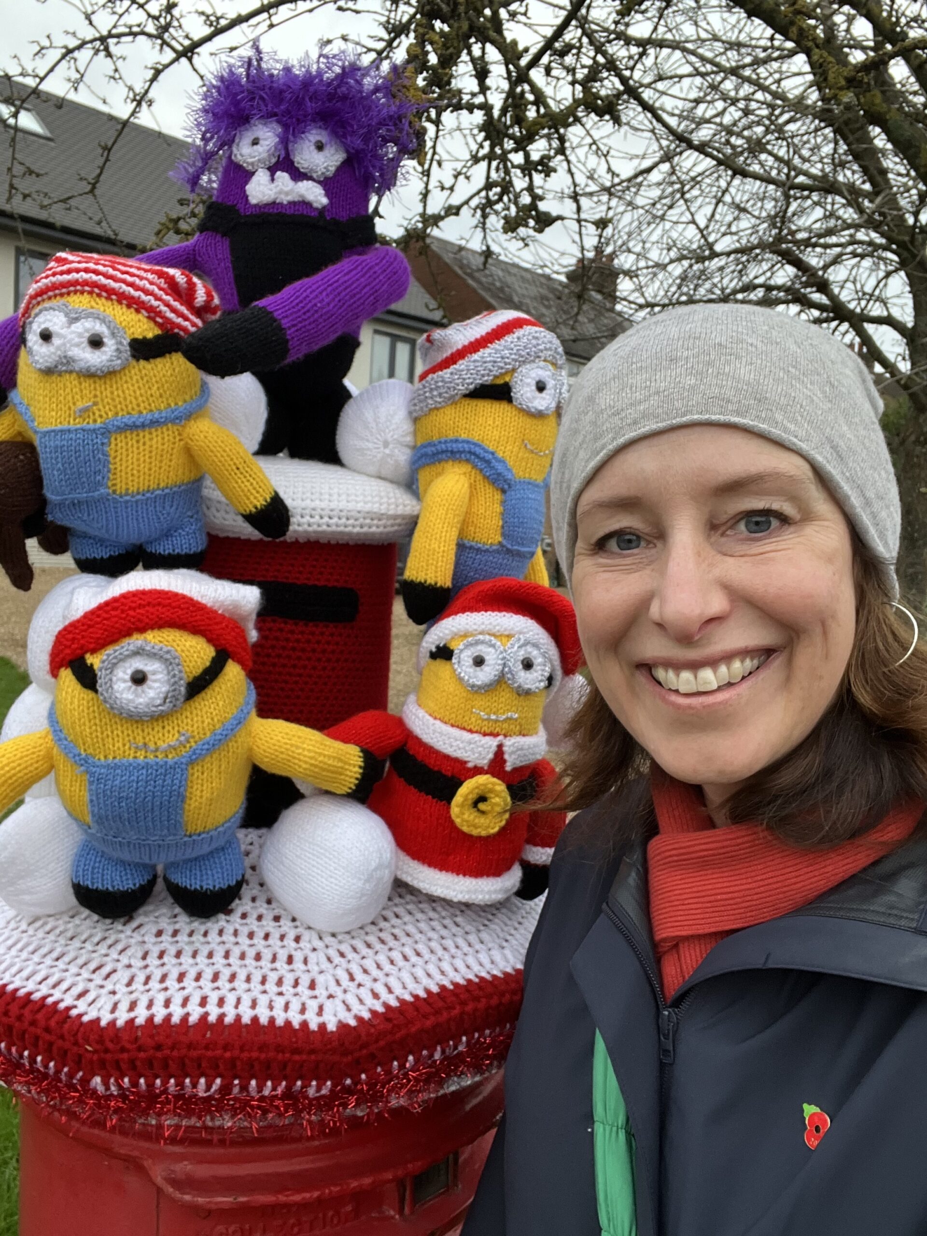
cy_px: 618
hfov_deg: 46.8
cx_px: 464
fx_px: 1071
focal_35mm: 30
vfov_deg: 60.0
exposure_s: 1/121
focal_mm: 2.71
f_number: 2.2
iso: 64
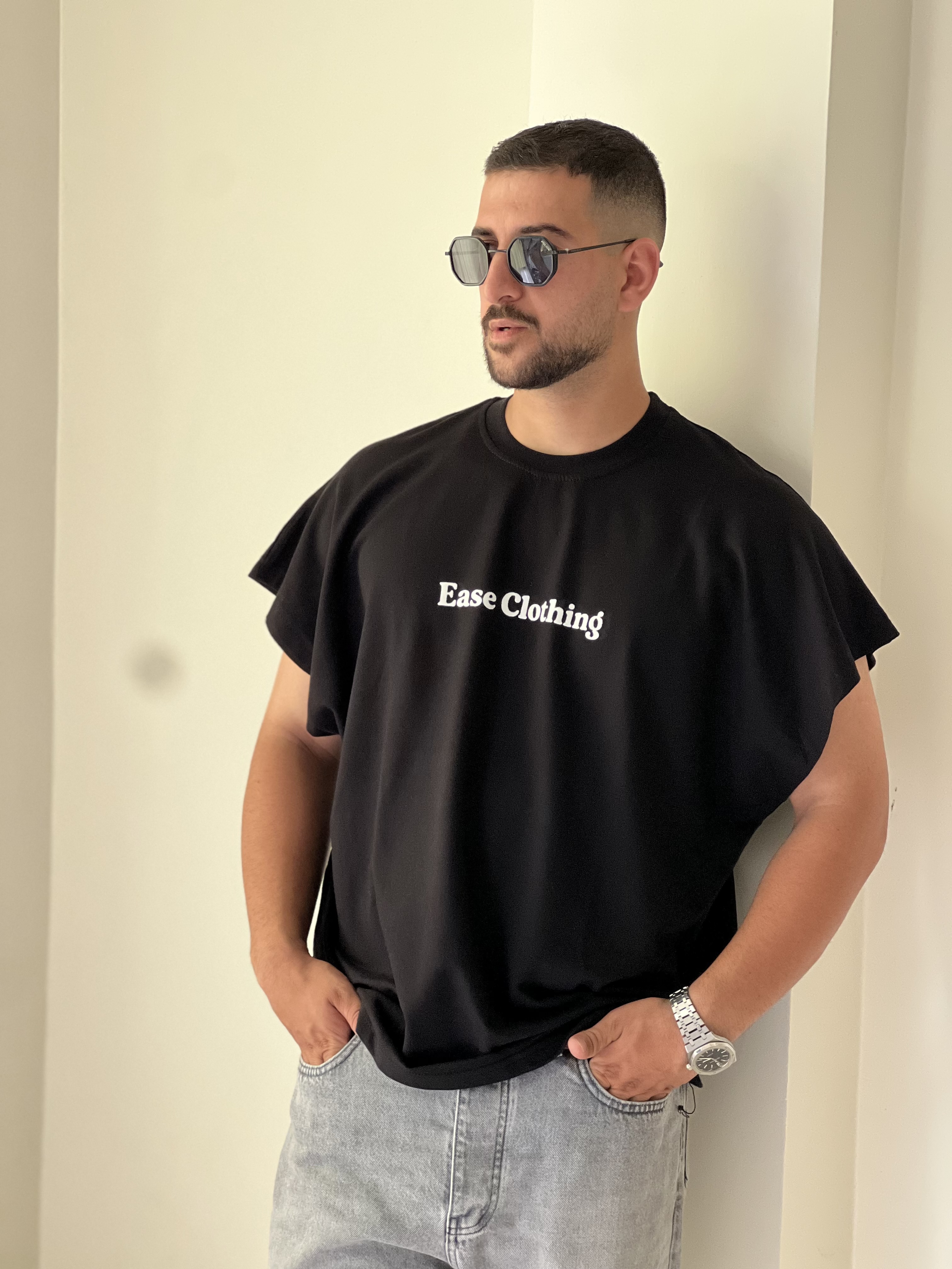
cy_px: 634
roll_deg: -2.0
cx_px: 476
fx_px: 2824
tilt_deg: -4.3
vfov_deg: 25.3
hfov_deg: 19.1
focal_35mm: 77
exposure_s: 1/82
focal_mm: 9
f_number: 2.8
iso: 250
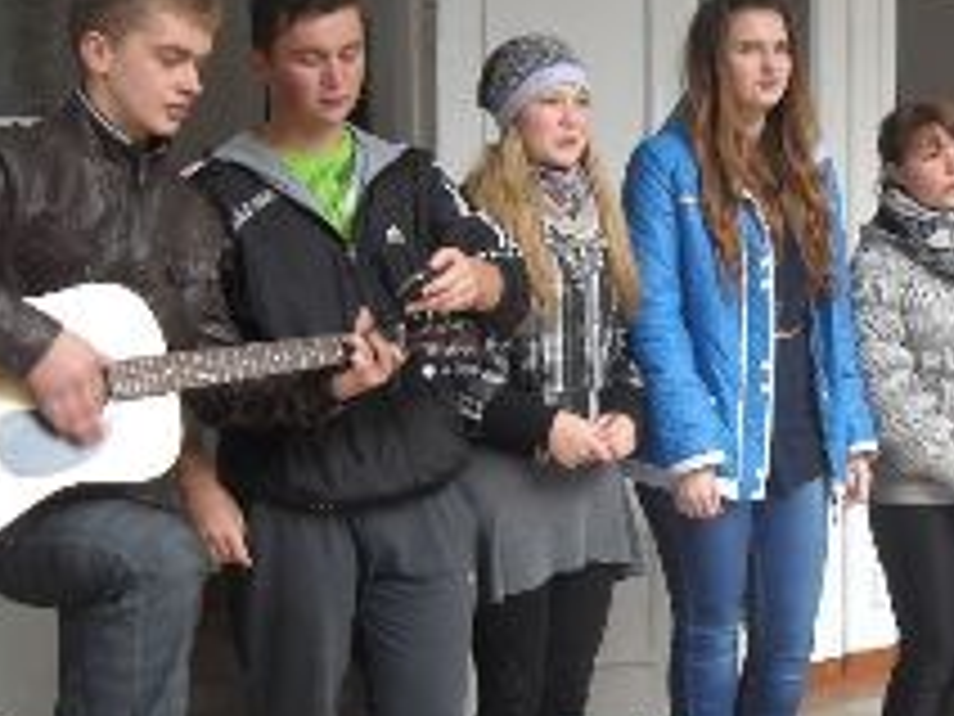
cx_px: 702
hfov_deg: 26.0
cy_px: 374
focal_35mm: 74
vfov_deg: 19.9
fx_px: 2039
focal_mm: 5.7
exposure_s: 1/88
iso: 64
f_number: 2.8
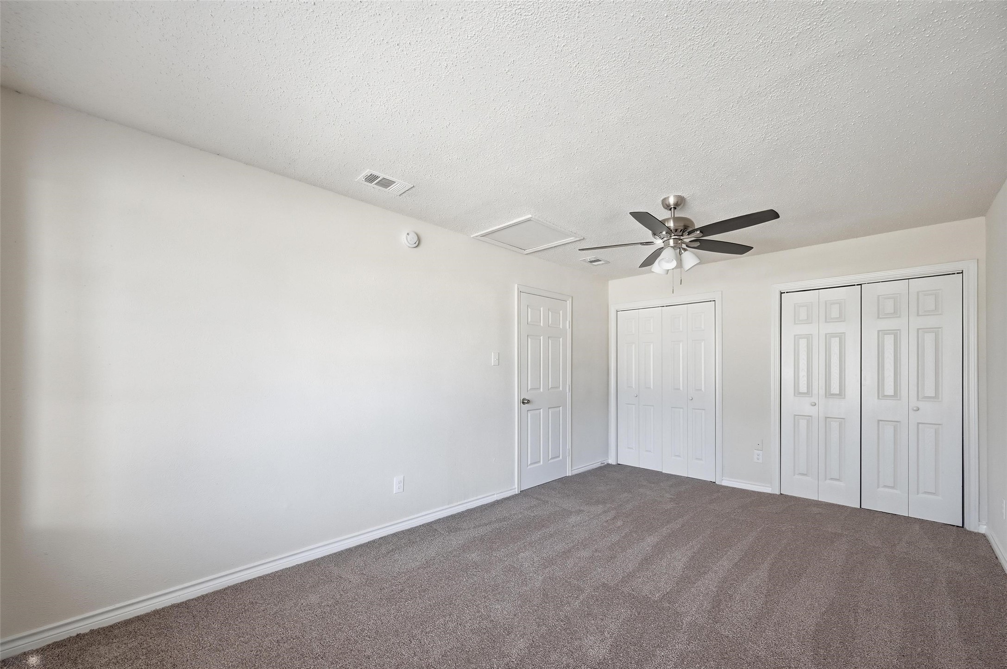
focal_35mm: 14
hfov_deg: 104.3
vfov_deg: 81.1
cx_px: 504
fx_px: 391
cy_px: 334
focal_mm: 14
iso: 640
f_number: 7.1
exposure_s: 1/800
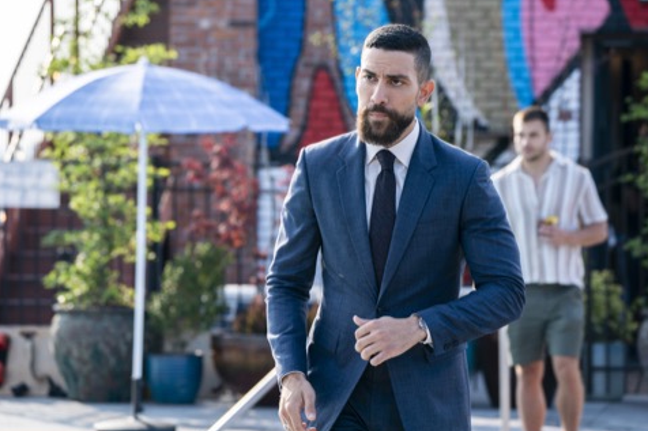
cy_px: 217
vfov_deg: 7.5
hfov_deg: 11.2
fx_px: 3311
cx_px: 339
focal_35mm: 184
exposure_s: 1/500
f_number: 6.3
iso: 160
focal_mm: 175
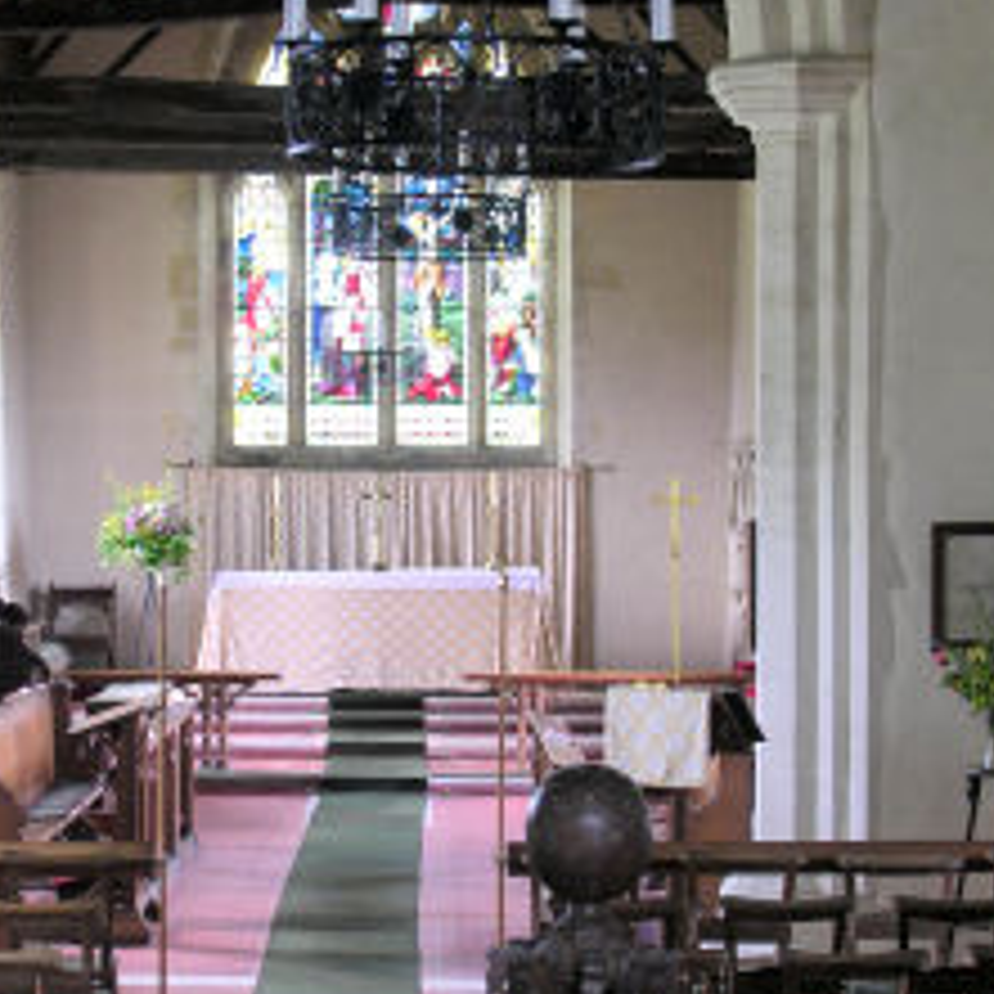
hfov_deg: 18.8
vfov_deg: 18.9
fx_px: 2989
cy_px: 472
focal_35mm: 92
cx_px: 326
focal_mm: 12.7
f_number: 3.1
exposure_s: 1/3.8
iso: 75
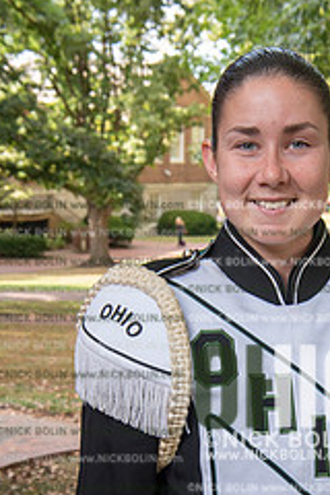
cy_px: 402
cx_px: 280
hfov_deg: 18.0
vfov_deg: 26.5
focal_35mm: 75
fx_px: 1031
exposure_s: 1/100
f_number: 8
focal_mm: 40
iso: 500
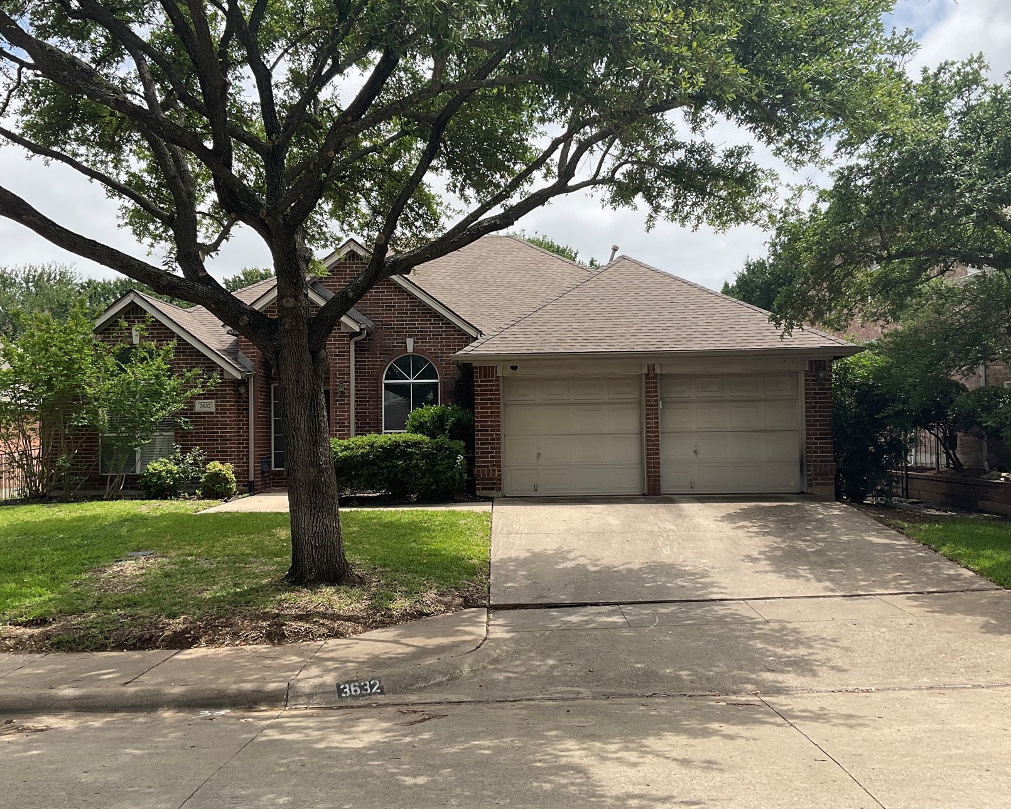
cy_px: 388
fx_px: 1077
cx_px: 513
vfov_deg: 41.1
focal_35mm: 36
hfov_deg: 50.3
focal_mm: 3
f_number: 1.8
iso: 16
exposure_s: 1/1730
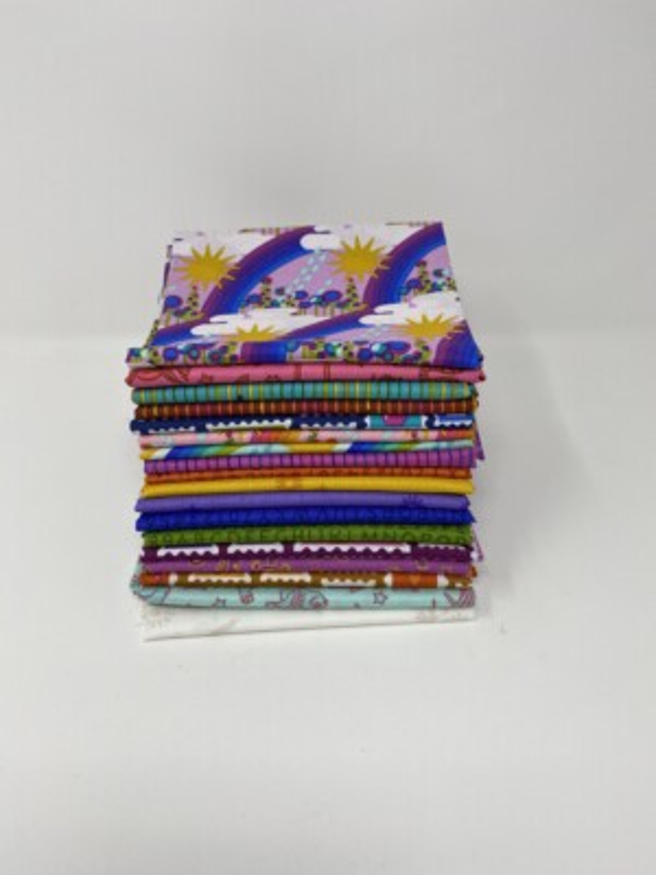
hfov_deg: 53.1
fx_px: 657
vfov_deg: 67.3
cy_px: 438
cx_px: 328
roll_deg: -2.3
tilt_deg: -38.5
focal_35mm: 26
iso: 32
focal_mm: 4.25
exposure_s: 1/252
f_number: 1.8
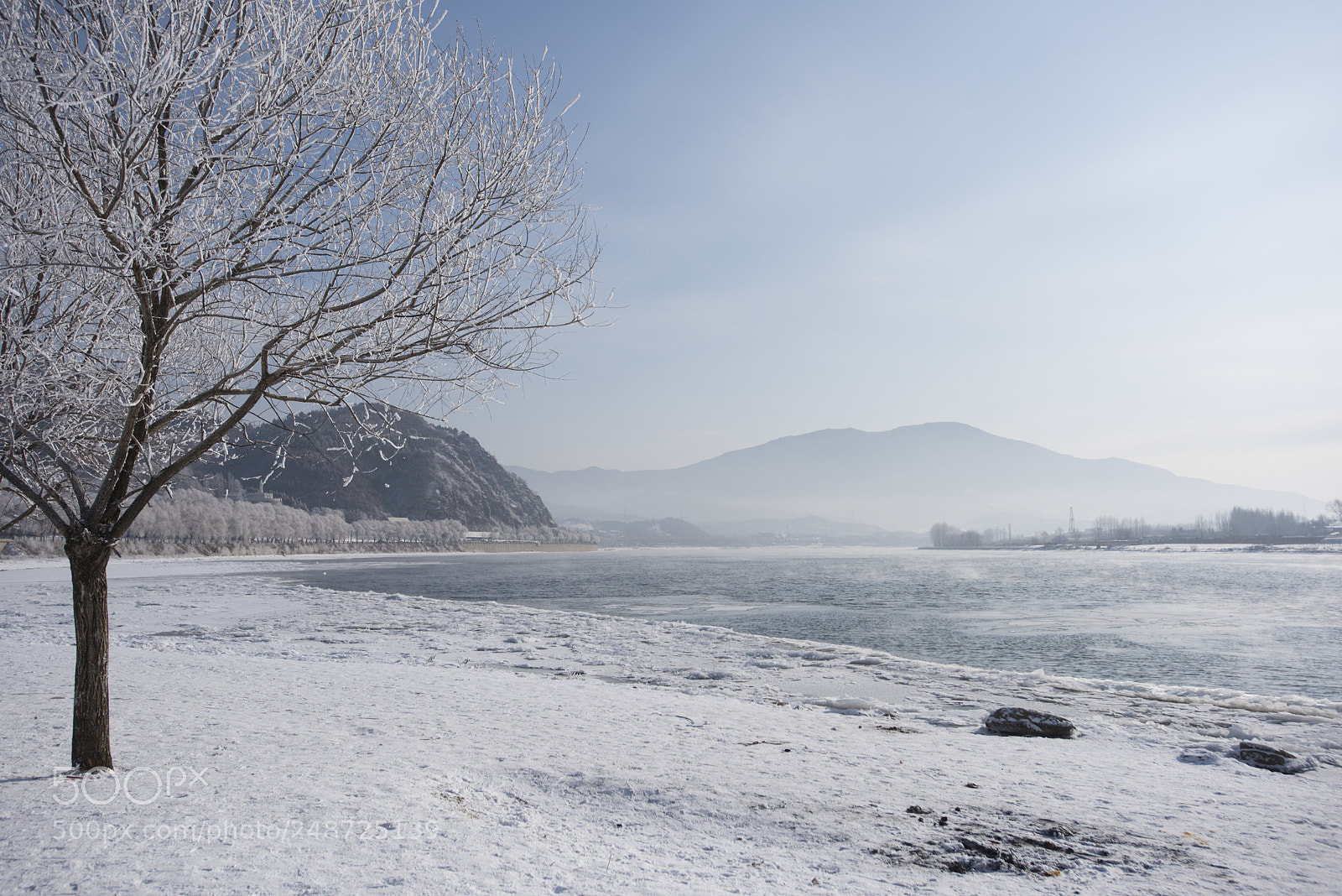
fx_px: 1119
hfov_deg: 61.9
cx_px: 671
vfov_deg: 43.6
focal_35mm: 30
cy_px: 448
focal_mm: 30
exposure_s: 1/3200
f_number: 5.6
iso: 200
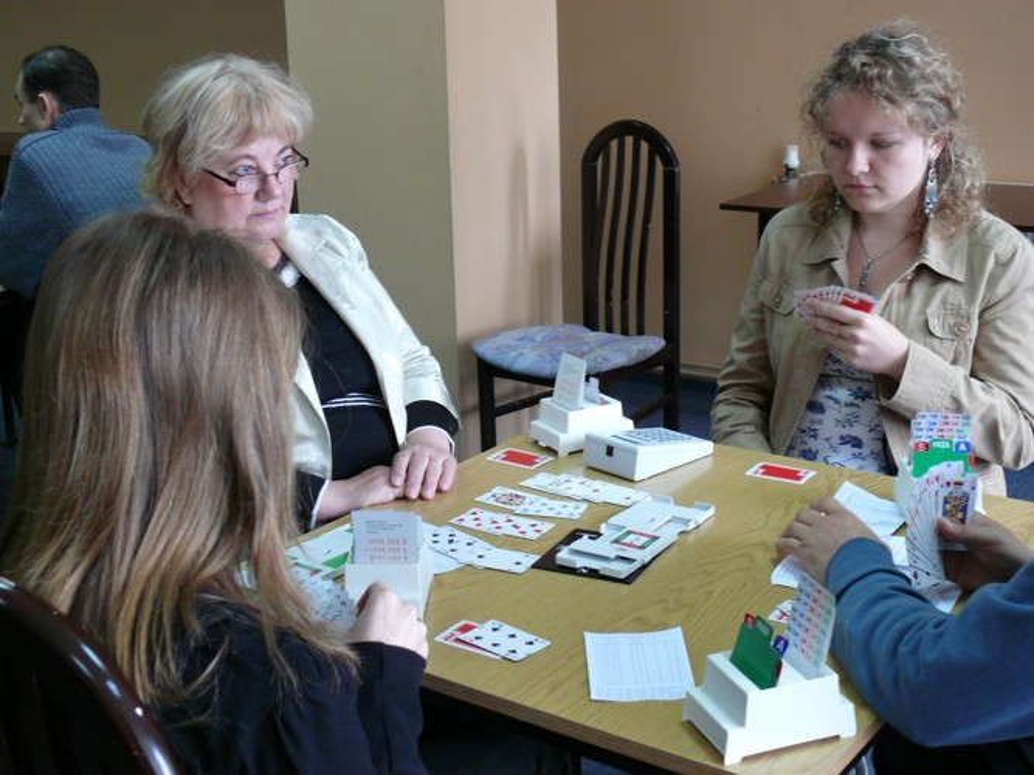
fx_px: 1404
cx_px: 517
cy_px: 388
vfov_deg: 30.9
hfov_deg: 40.4
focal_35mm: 47
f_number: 2.8
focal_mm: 9
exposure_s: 1/25
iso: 200
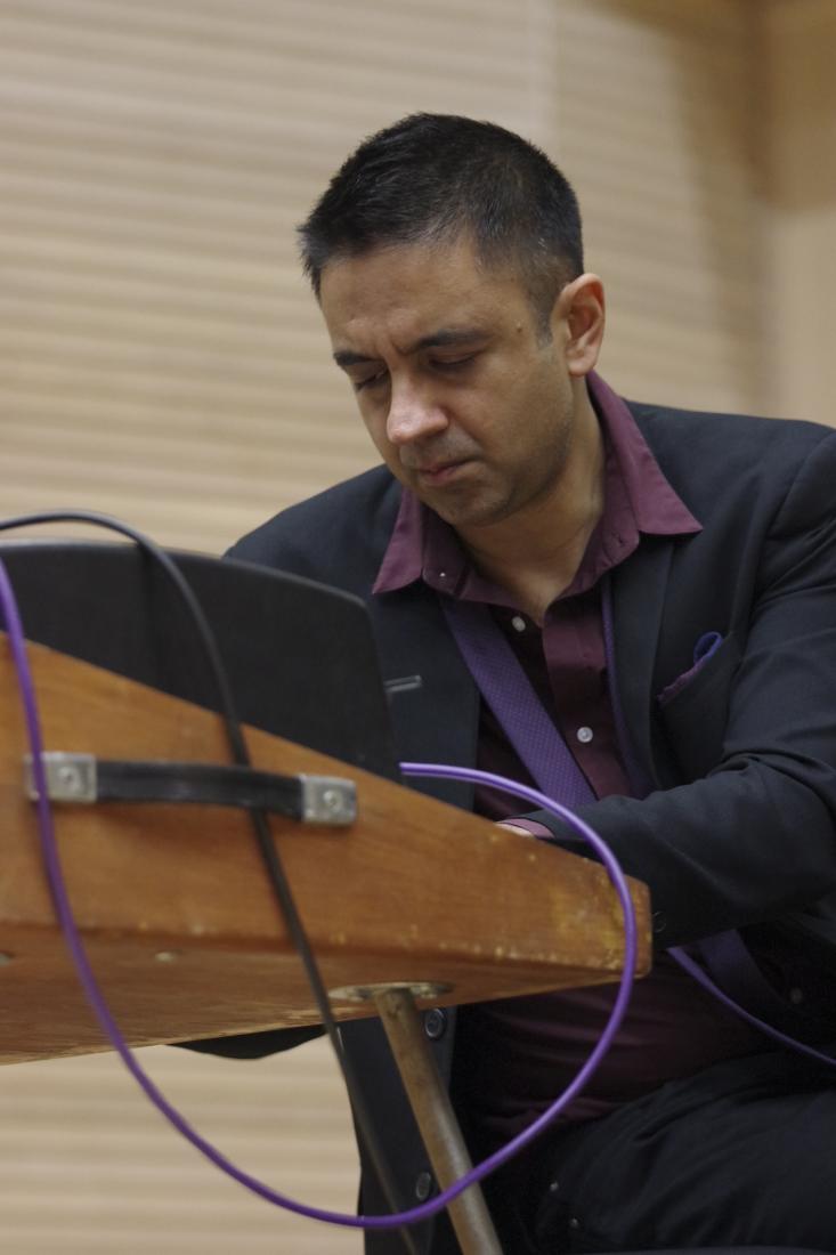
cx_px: 418
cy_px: 628
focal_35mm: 195
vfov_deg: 10.6
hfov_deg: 7.0
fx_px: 6794
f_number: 3.2
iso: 3200
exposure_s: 1/100
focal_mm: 130
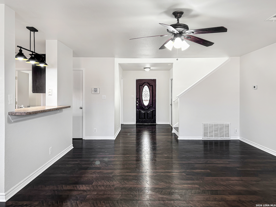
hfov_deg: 67.3
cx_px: 138
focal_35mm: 26
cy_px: 104
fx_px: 207
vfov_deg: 53.1
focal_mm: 5.7
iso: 100
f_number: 1.5
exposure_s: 1/60
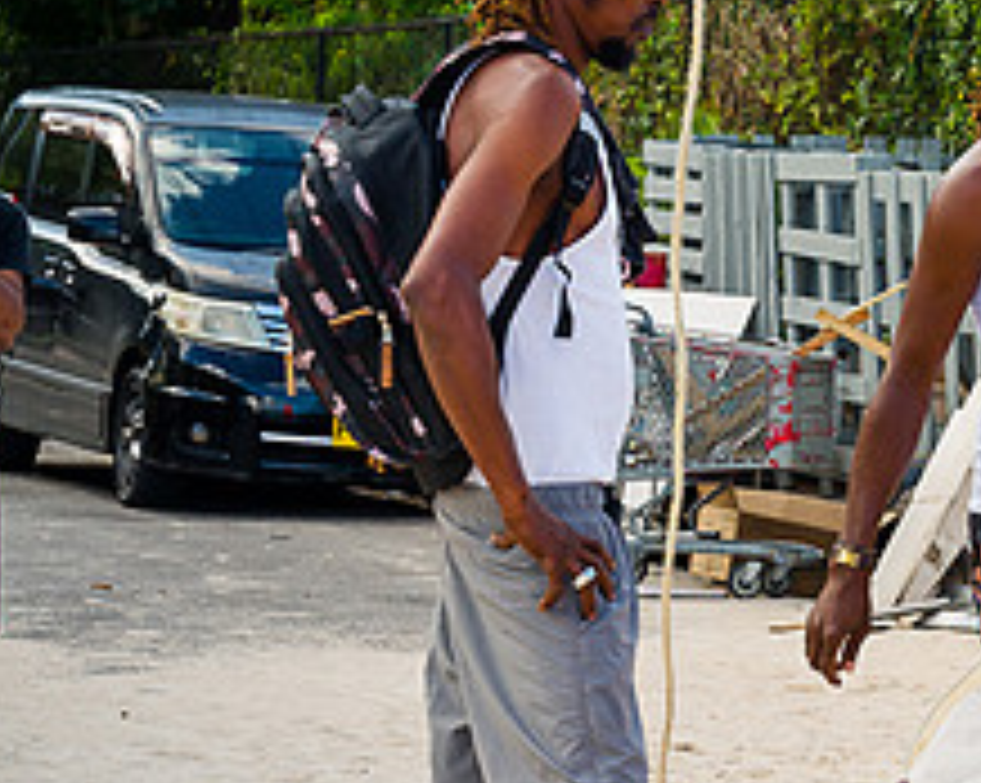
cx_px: 919
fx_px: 5918
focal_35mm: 204
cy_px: 652
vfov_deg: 7.6
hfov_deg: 9.4
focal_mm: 70
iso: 320
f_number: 6.3
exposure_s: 1/320
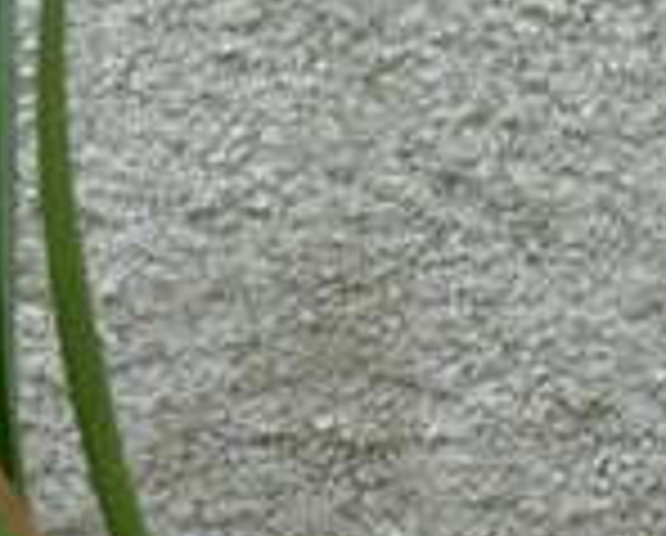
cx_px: 369
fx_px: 3950
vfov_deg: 7.7
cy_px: 658
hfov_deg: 9.6
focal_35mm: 200
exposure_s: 1/67.8
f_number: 2.8
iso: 64
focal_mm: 7.8
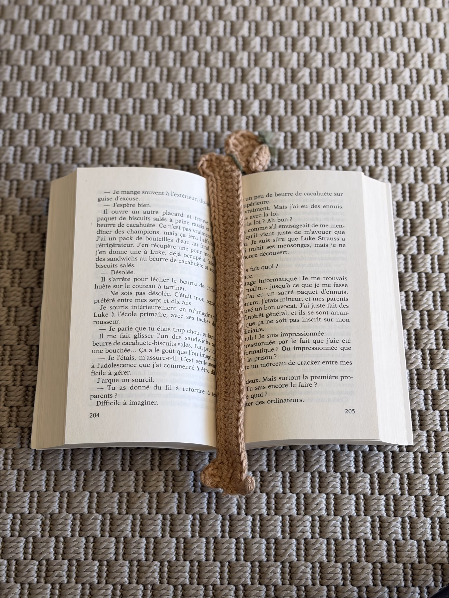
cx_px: 224
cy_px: 299
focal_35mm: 52
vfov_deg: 36.8
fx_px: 899
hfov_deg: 28.0
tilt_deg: -68.5
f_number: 1.6
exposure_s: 1/121
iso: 25
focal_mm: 5.96
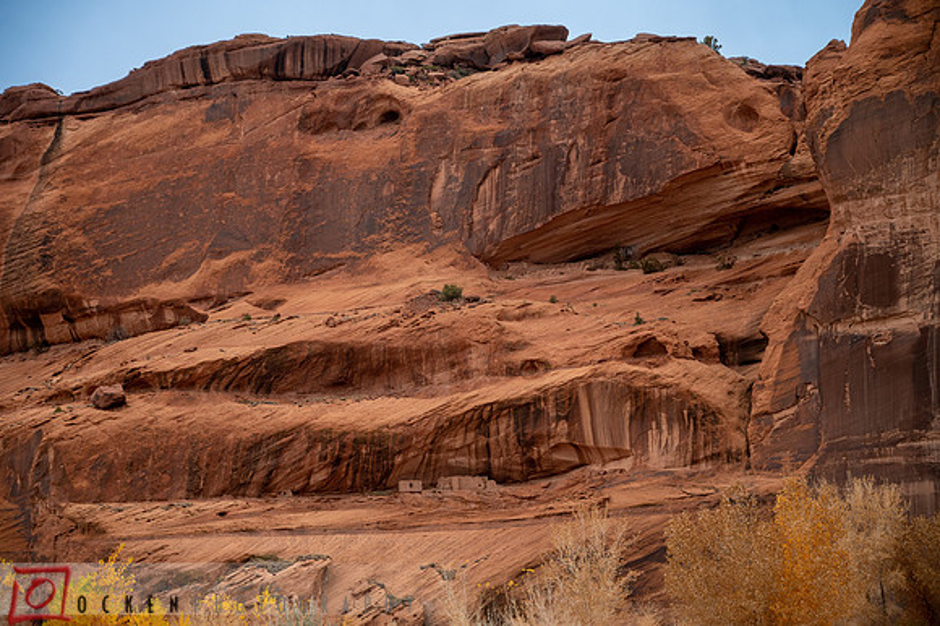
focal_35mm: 70
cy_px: 313
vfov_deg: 19.4
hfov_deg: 28.9
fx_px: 1827
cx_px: 470
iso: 400
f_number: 4.5
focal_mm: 70
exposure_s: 1/1600
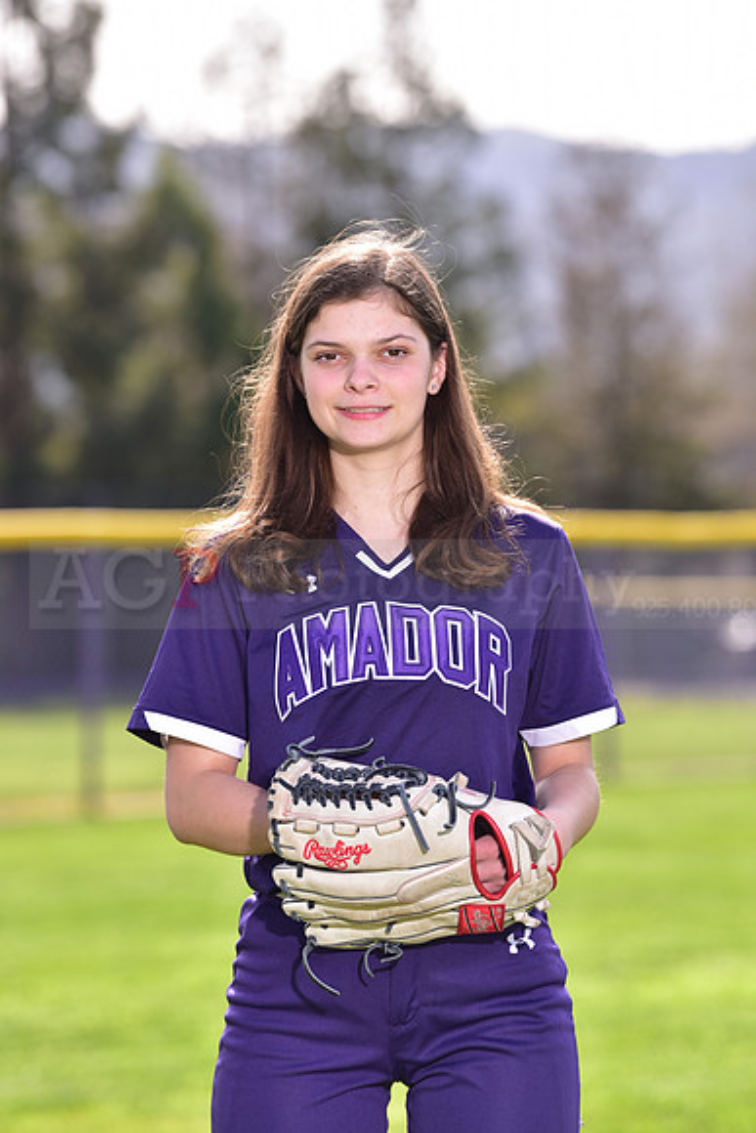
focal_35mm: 200
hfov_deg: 6.9
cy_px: 566
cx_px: 378
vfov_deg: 10.3
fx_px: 6296
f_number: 5.6
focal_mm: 200
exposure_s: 1/250
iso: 100
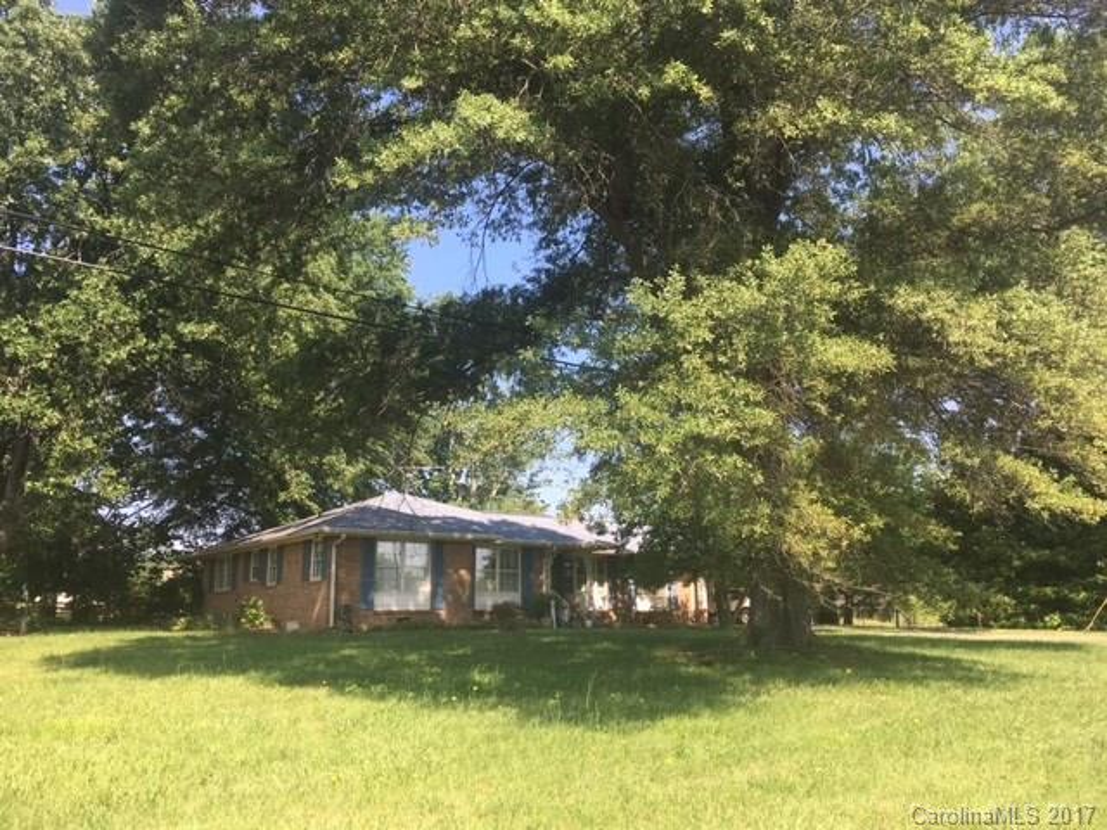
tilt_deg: +11.4
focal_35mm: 29
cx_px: 554
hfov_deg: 61.7
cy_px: 415
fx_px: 927
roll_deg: +0.9
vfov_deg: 48.2
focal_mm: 4.15
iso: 25
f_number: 2.2
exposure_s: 1/466
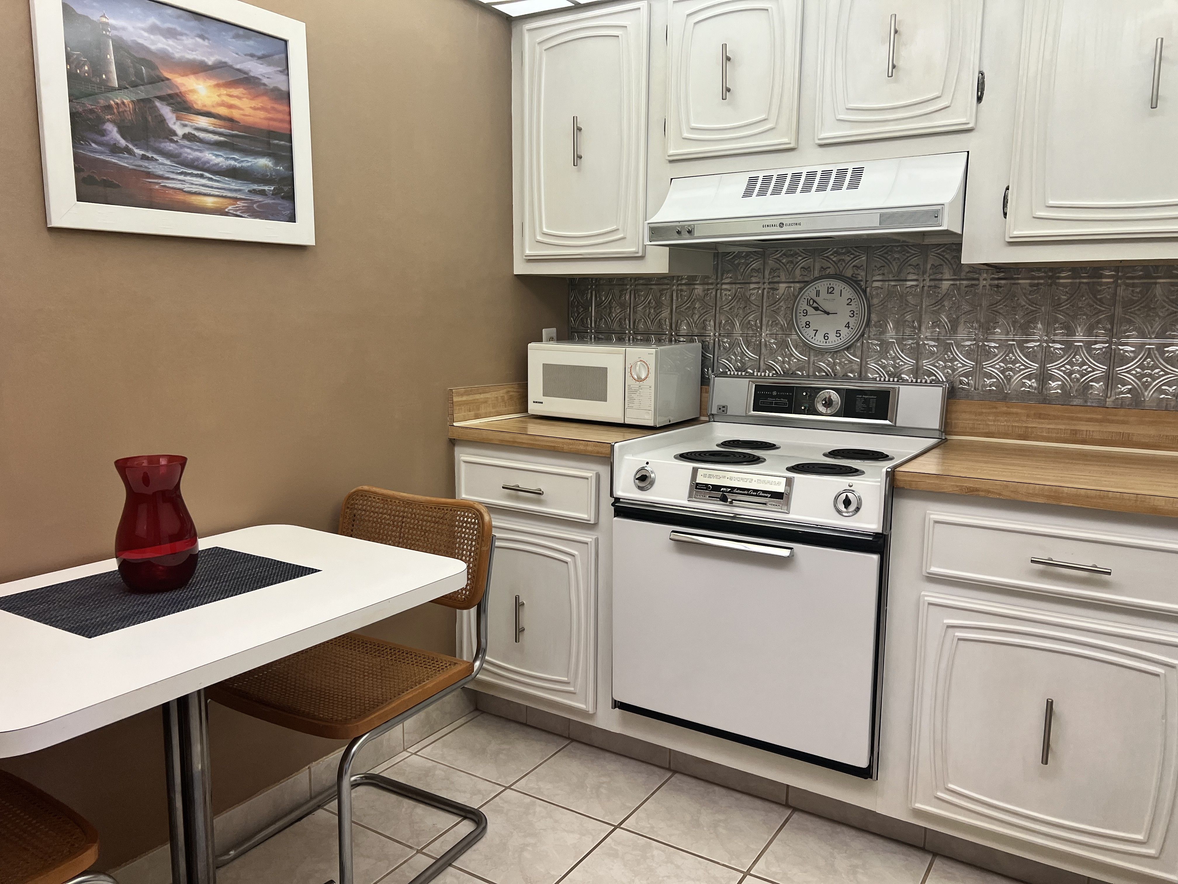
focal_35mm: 26
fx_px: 885
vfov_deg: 53.1
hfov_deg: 67.3
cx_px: 589
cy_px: 442
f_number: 1.5
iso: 100
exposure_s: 1/120
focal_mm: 5.7
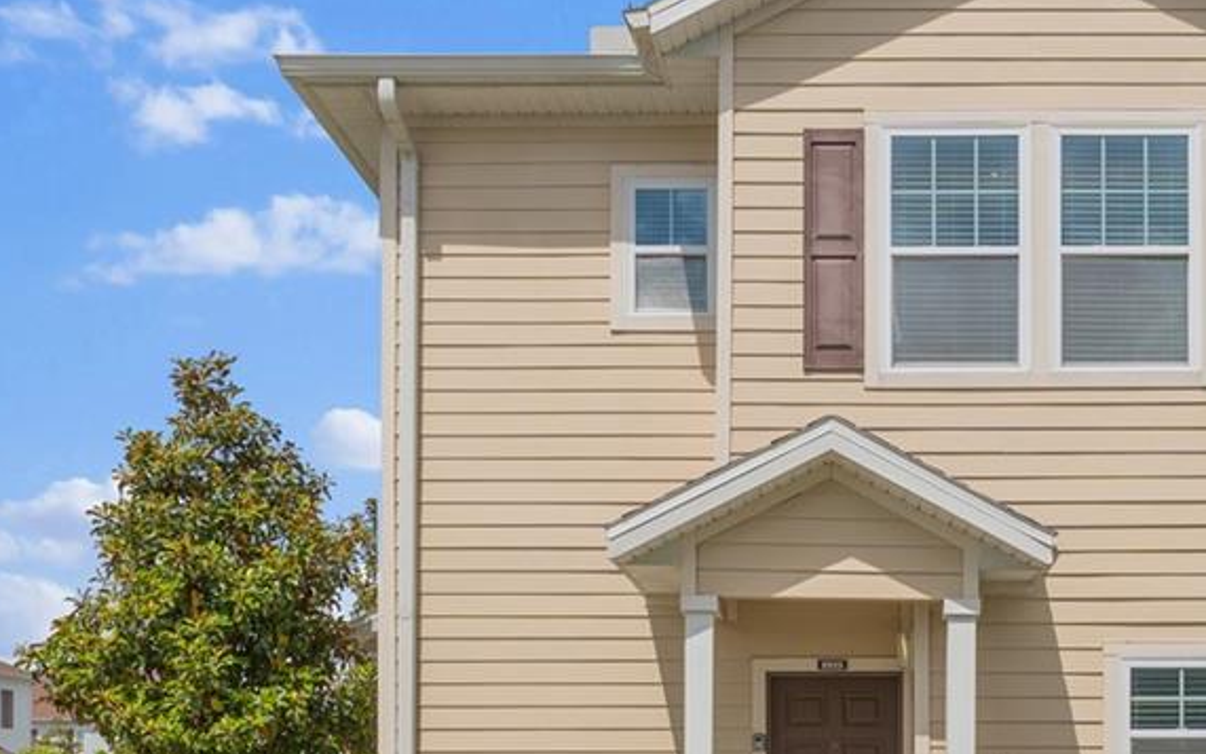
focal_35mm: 40
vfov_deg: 29.9
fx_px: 1315
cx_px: 855
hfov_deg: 48.0
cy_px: 746
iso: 320
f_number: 8
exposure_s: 1/1250
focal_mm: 14
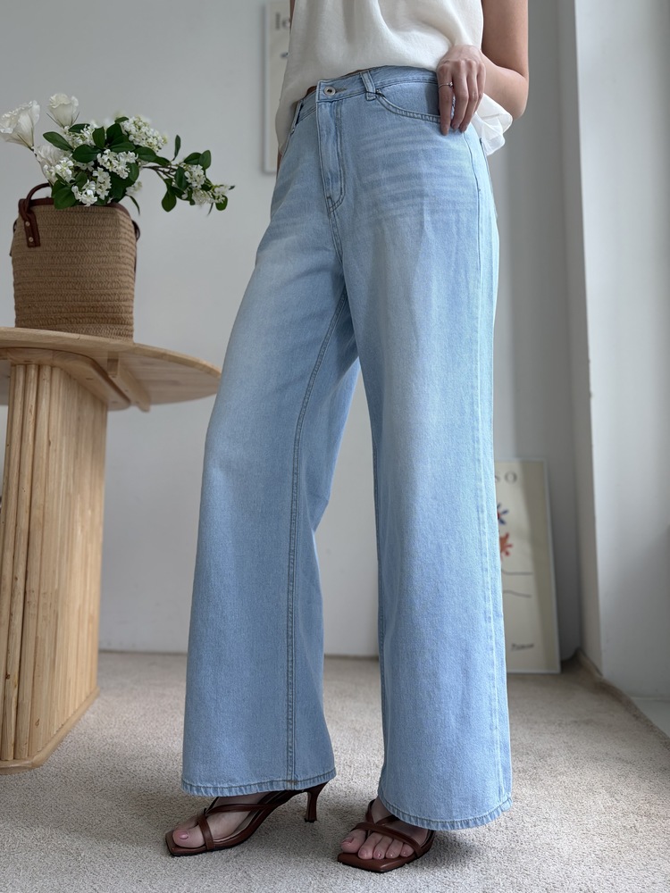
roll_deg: -0.3
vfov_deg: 67.3
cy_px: 446
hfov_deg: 53.1
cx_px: 335
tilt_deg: +7.7
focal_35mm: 26
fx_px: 671
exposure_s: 1/120
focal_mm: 5.96
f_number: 1.6
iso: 80
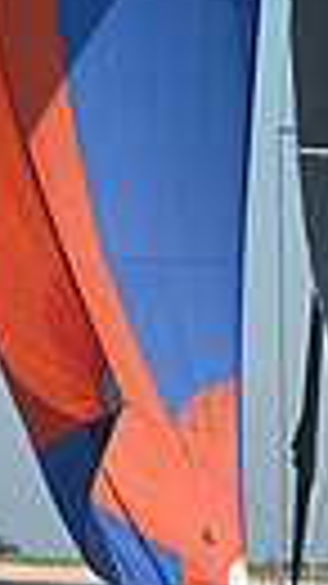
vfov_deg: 5.6
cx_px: 164
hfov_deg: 3.2
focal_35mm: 382
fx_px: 5914
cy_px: -243
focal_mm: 82
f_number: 8
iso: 320
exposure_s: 1/1000
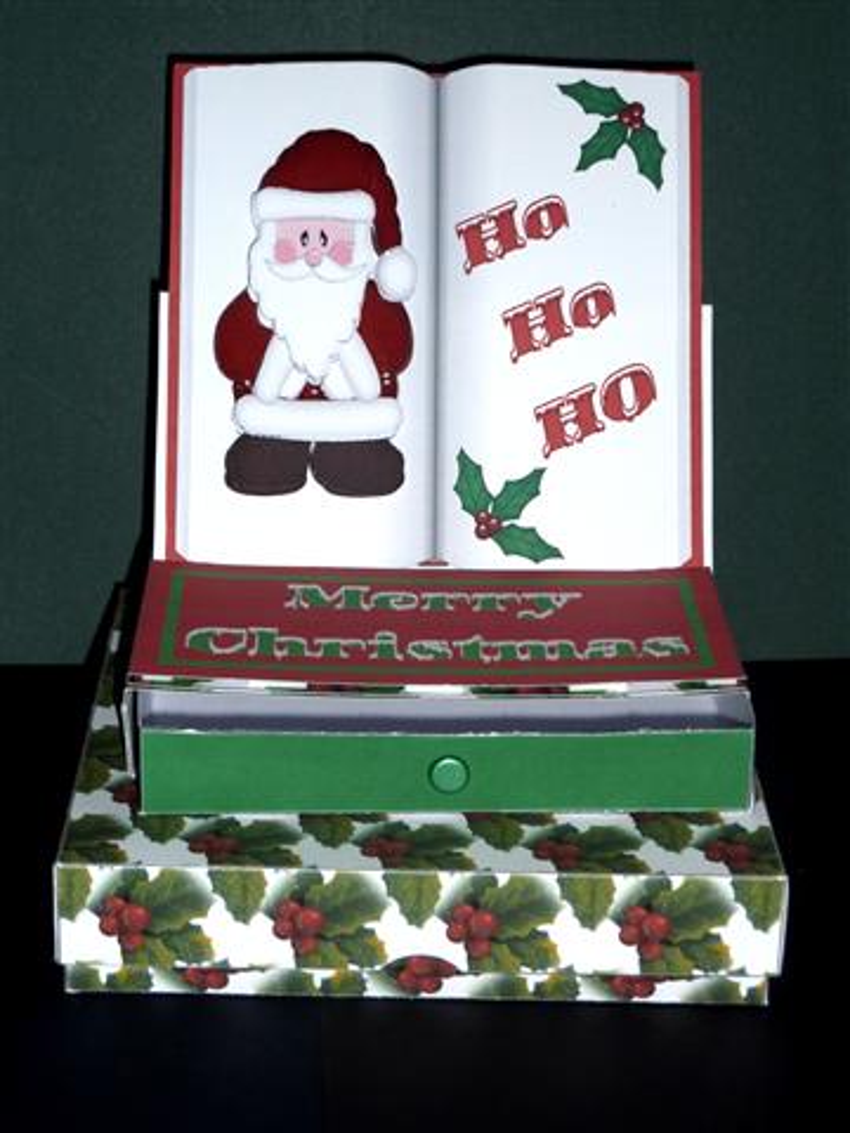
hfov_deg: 17.8
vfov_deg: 23.6
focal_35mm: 83
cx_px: 425
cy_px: 566
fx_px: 2717
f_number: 4.2
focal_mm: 13.7
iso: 100
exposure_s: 1/40
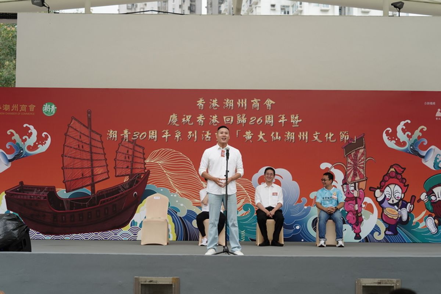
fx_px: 857
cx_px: 220
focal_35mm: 70
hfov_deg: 28.8
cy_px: 147
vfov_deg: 19.5
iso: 250
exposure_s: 1/500
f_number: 3.5
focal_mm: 70
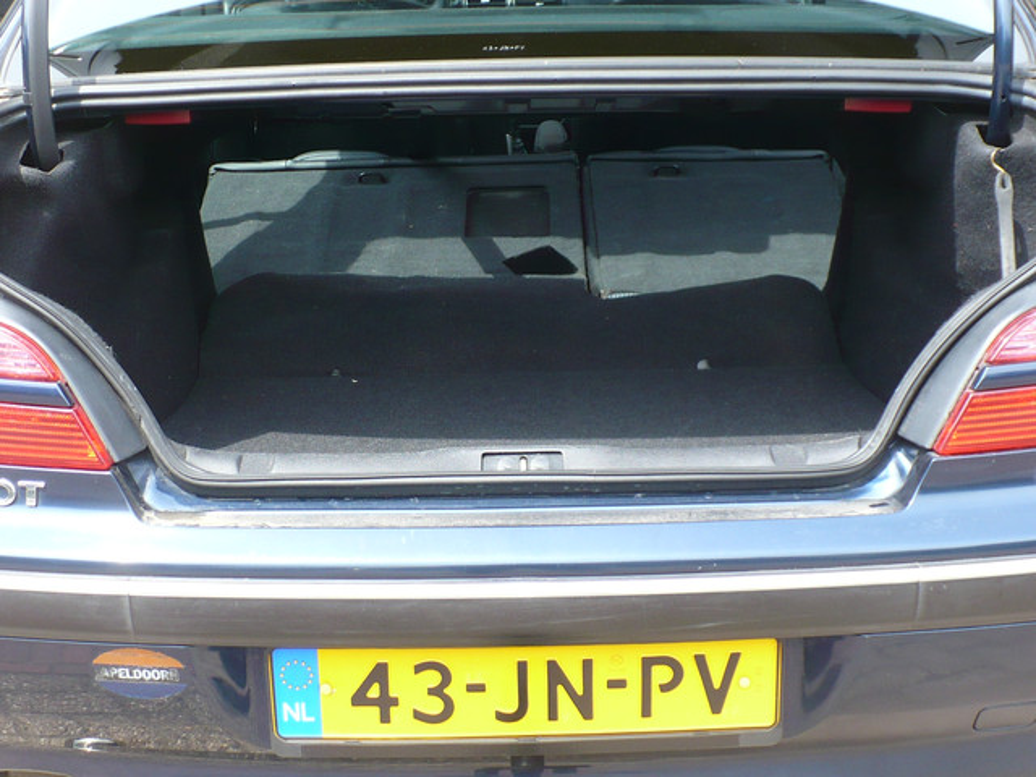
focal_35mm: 62
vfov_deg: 23.7
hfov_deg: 31.2
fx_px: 1856
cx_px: 518
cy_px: 388
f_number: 2.9
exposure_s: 1/160
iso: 100
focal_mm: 7
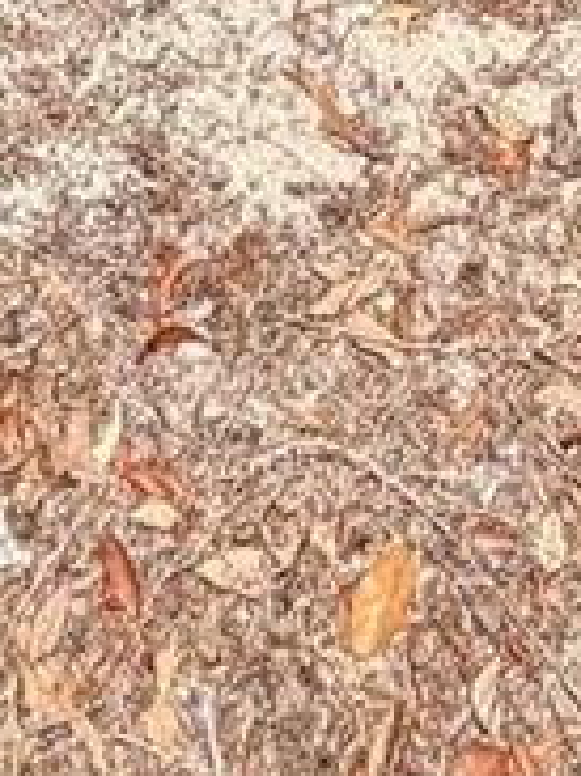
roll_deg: +0.8
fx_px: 2061
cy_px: -1238
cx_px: 140
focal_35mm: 92
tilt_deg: -17.1
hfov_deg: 16.0
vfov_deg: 13.3
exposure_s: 1/770
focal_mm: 2.22
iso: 25
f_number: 2.2
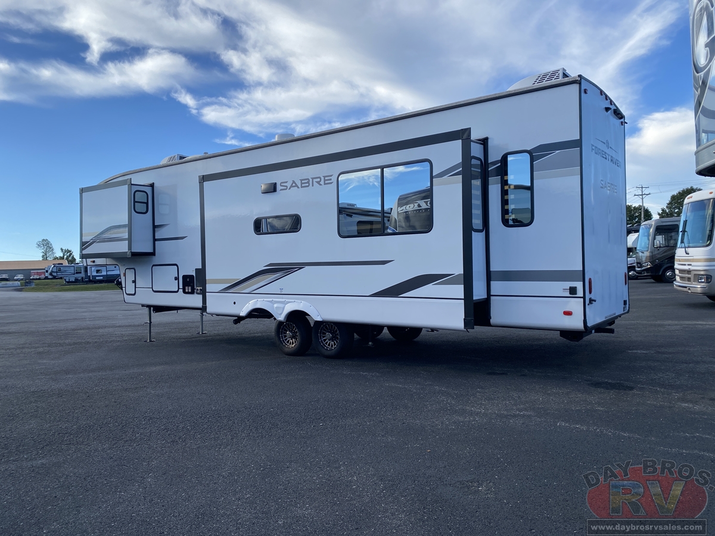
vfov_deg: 53.1
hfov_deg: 67.3
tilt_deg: +0.4
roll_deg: +2.5
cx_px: 358
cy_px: 268
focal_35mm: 26
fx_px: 537
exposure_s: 1/1565
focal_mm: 4.25
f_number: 1.8
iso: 32
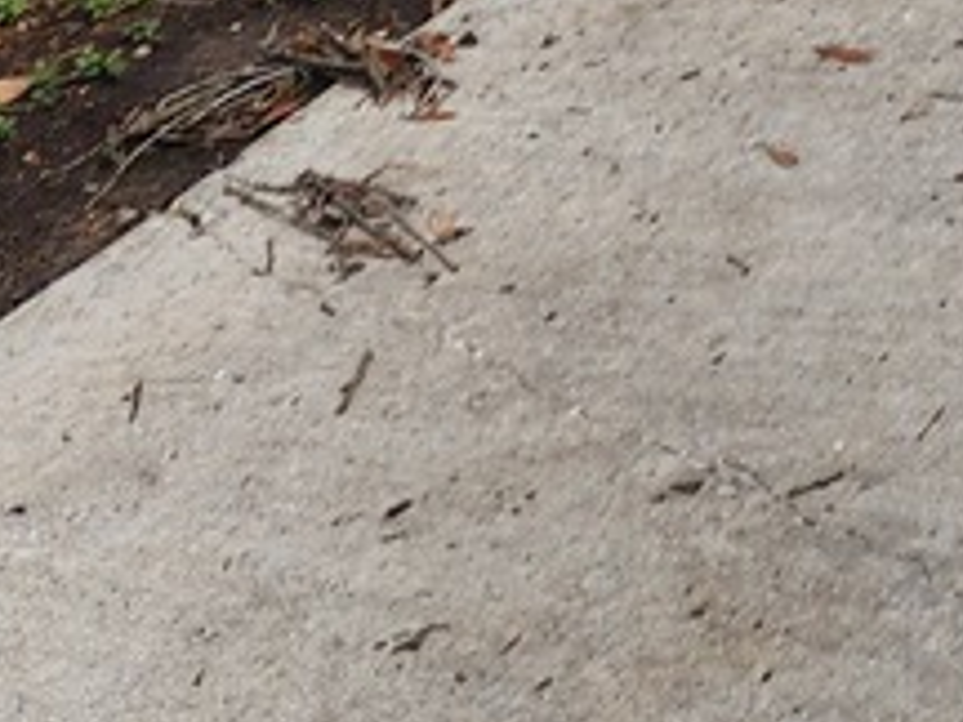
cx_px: 2024
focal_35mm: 153
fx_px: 4256
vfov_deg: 8.0
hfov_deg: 11.4
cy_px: -1636
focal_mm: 6.4
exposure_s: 1/455
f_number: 1.8
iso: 12
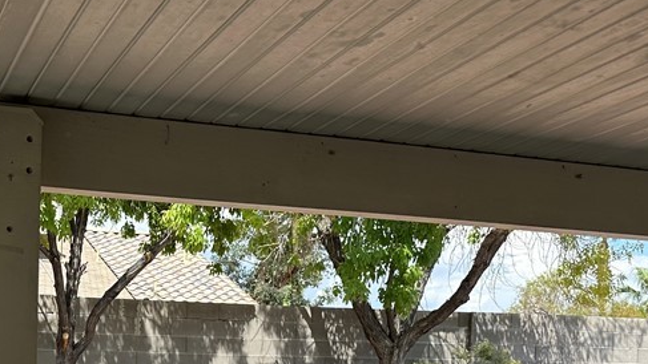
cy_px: 461
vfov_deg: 20.2
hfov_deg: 36.0
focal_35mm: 55
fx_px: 945
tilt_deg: -4.3
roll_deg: -1.5
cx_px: 90
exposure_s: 1/3597
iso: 80
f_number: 1.78
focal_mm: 6.86
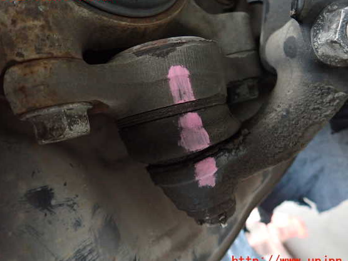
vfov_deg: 51.4
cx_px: 185
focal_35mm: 27
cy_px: 129
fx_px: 271
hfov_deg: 65.3
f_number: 2
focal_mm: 4.5
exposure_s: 1/30
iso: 800
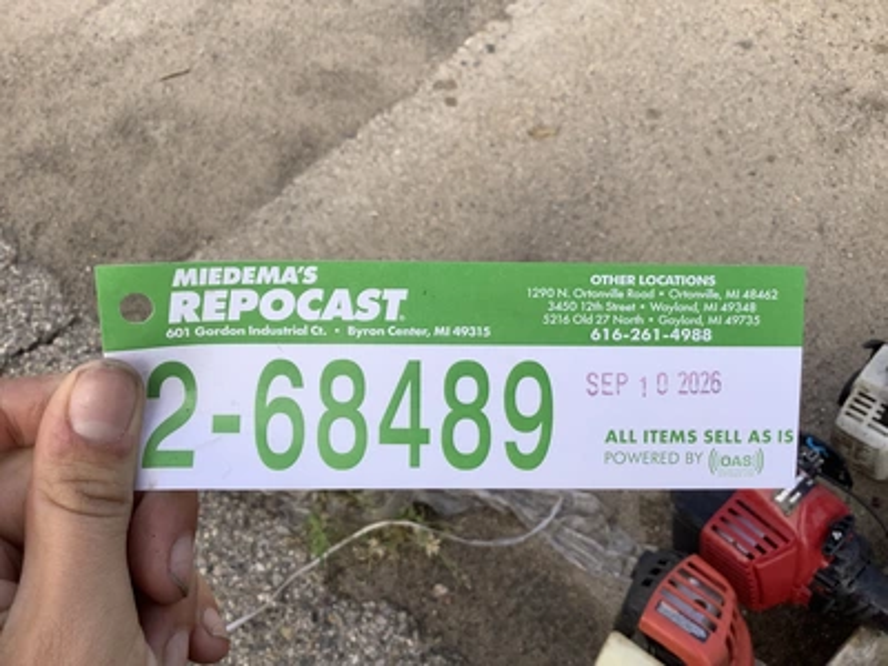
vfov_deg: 45.4
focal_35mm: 31
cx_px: 444
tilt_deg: -60.2
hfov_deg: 58.4
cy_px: 333
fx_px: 795
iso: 25
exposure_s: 1/360
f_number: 2.4
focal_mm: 3.3
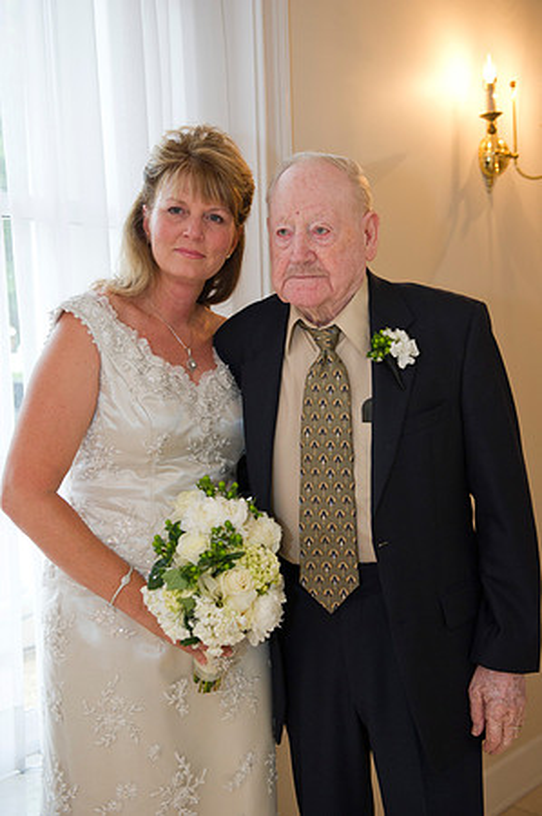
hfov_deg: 29.8
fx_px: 1019
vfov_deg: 43.6
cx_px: 271
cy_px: 408
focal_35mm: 45
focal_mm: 45
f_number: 3.5
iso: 1600
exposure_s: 1/100
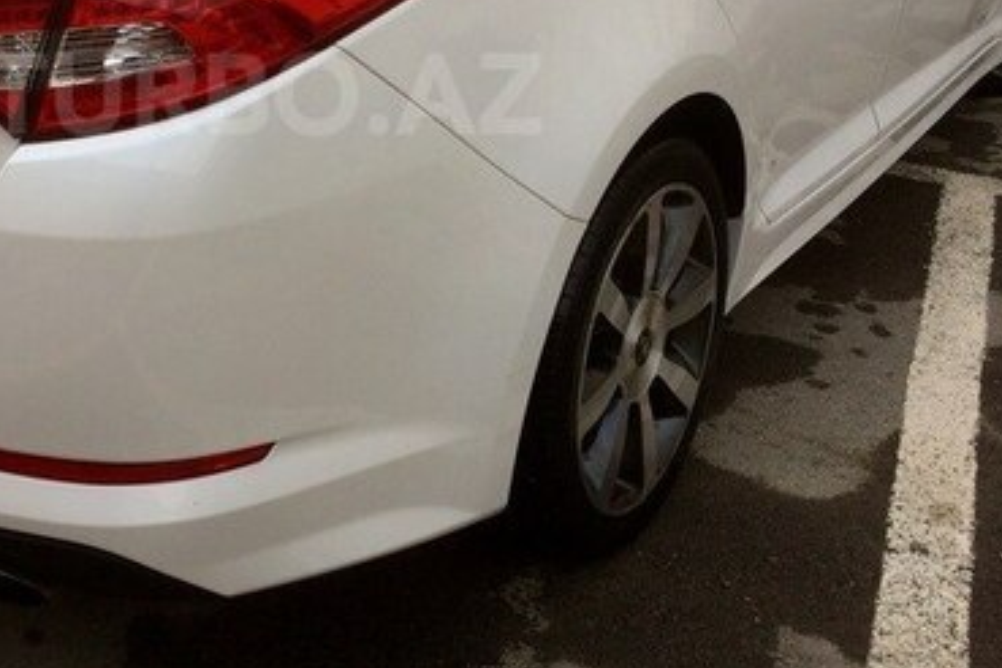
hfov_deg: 36.1
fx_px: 1503
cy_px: 94
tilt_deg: -16.8
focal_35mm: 54
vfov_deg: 24.5
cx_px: 263
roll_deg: -1.0
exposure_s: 1/123
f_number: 2.2
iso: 32
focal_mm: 4.15
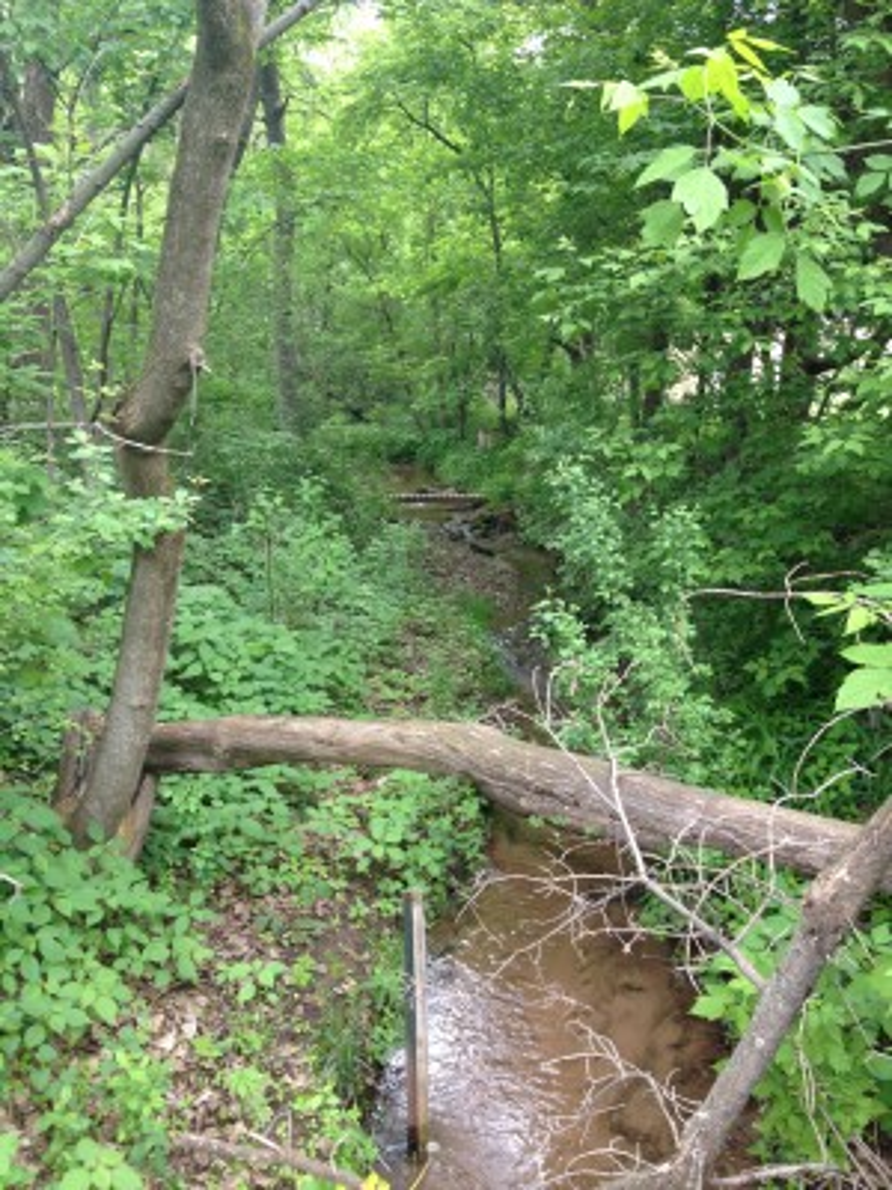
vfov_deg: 52.6
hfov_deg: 40.7
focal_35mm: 35
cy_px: 595
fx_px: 1203
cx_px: 446
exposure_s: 1/40
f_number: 2.4
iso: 64
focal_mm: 4.28
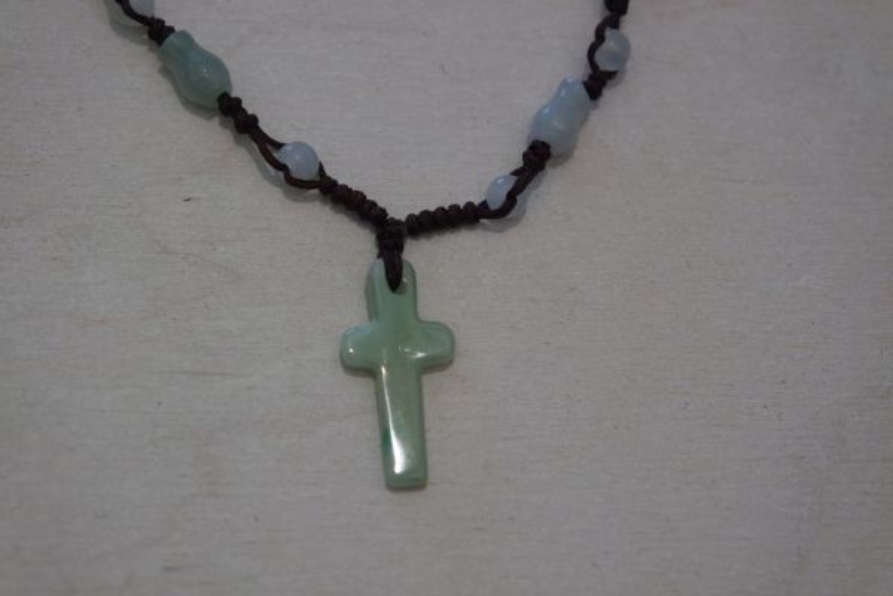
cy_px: 298
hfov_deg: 26.3
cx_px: 446
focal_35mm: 77
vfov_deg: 17.7
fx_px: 1910
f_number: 5.6
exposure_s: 1/60
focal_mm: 50
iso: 3200
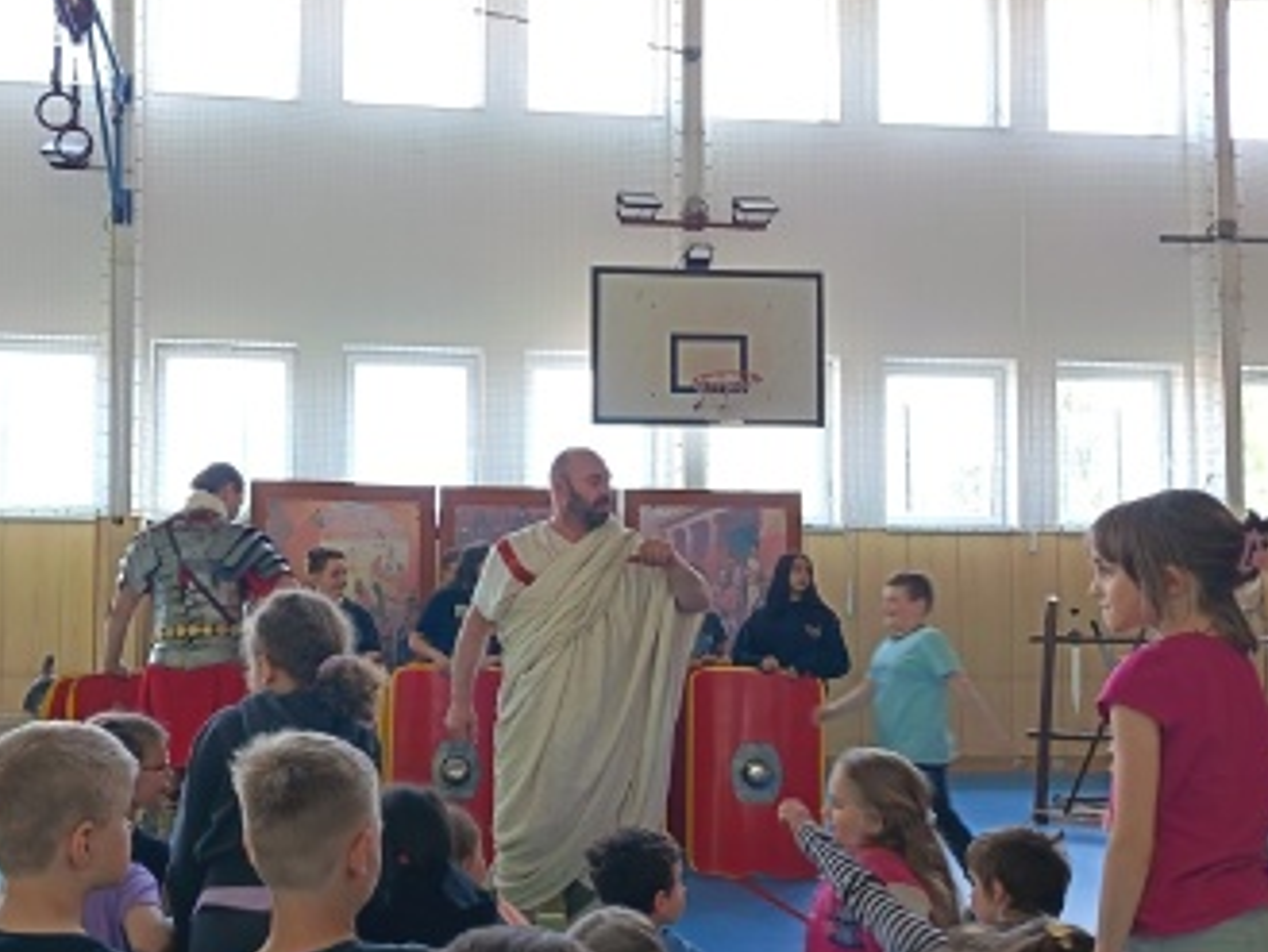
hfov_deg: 51.9
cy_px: 570
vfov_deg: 40.5
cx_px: 455
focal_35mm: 35
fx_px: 1283
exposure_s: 1/50
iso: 407
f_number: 1.75
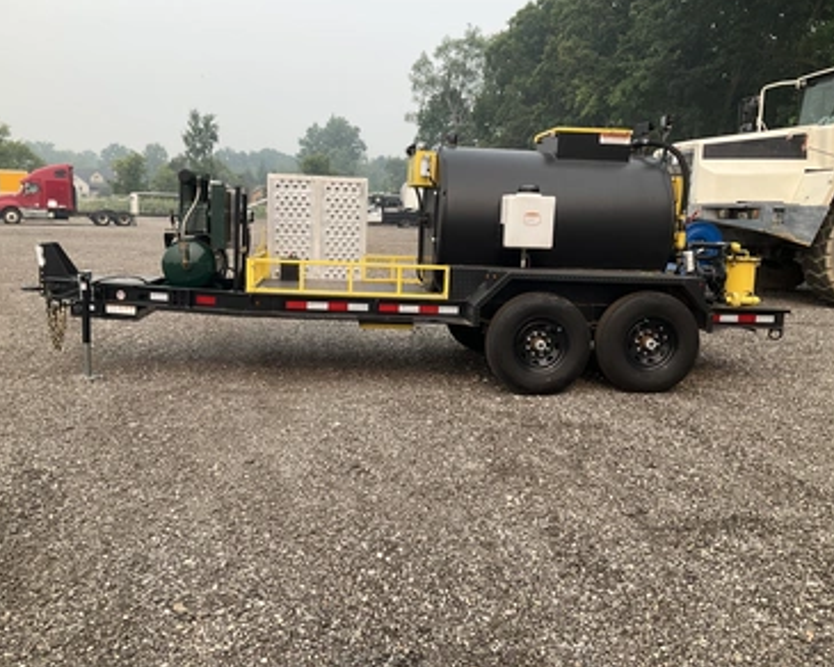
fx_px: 765
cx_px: 411
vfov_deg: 47.1
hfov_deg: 57.2
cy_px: 329
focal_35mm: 31
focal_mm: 3
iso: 25
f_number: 1.8
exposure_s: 1/728
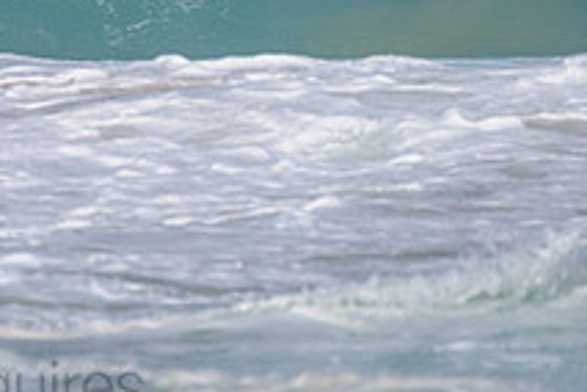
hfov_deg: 1.2
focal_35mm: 1668
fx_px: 27196
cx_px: -214
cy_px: -150
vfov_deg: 0.8
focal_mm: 500
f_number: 5.6
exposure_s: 1/2000
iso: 80
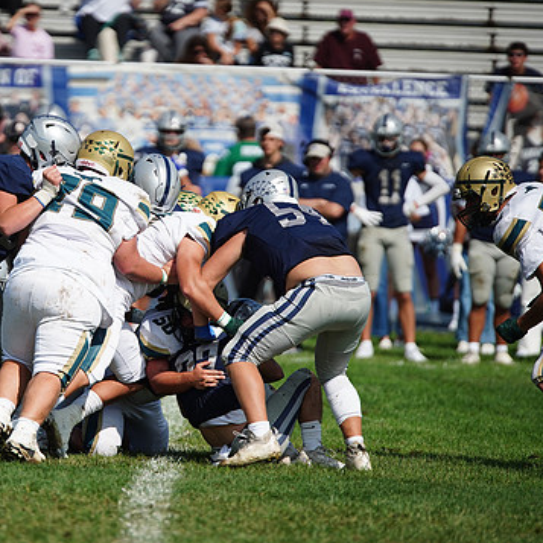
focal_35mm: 414
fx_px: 7347
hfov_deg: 4.2
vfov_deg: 4.2
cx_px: 113
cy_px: 252
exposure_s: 1/8000
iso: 400
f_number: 2.8
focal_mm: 300
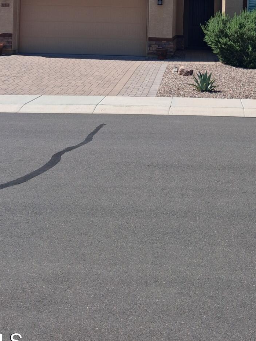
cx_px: 174
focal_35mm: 58
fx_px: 572
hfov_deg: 25.1
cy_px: 9
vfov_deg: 31.1
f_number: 1.8
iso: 25
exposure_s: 1/573
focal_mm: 4
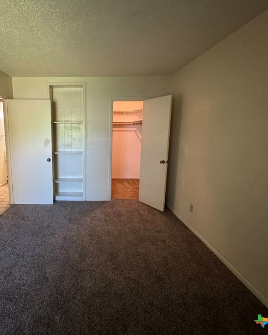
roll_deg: -0.3
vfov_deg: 83.3
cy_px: 162
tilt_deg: -9.8
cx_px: 88
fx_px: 188
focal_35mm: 19
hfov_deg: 68.7
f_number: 2.2
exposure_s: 1/60
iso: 640
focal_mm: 2.22
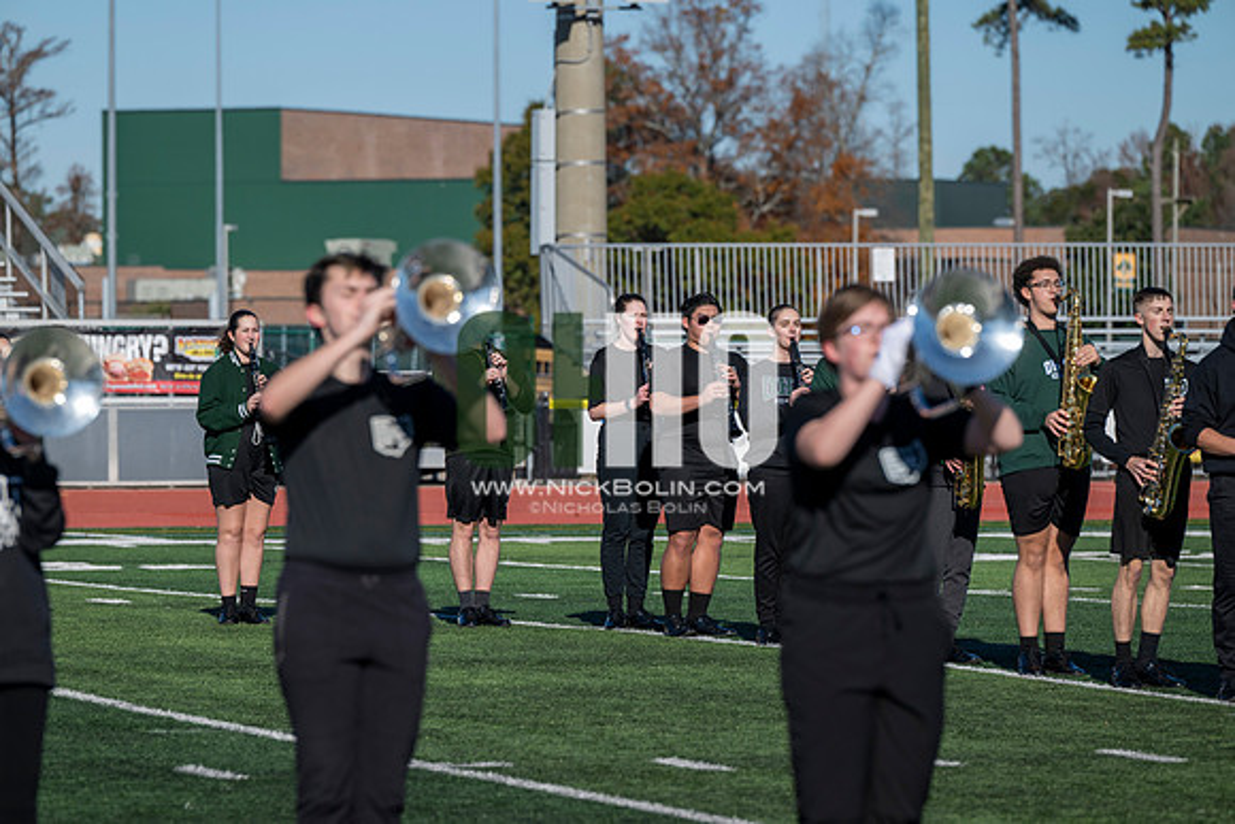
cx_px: 618
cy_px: 412
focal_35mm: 200
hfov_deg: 10.3
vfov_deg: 6.9
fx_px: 6862
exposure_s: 1/2000
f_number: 5
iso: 200
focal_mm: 200
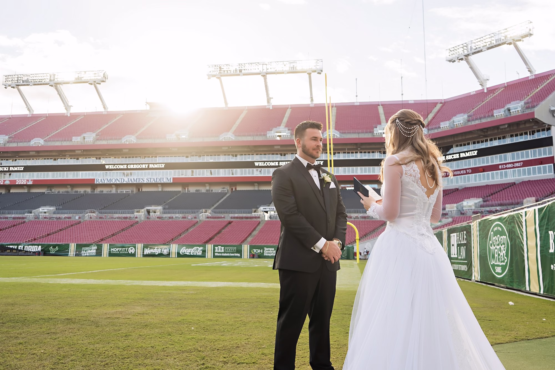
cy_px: 185
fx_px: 463
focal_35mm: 30
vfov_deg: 43.6
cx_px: 278
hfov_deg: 61.9
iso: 160
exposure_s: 1/160
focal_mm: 30
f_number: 5.6
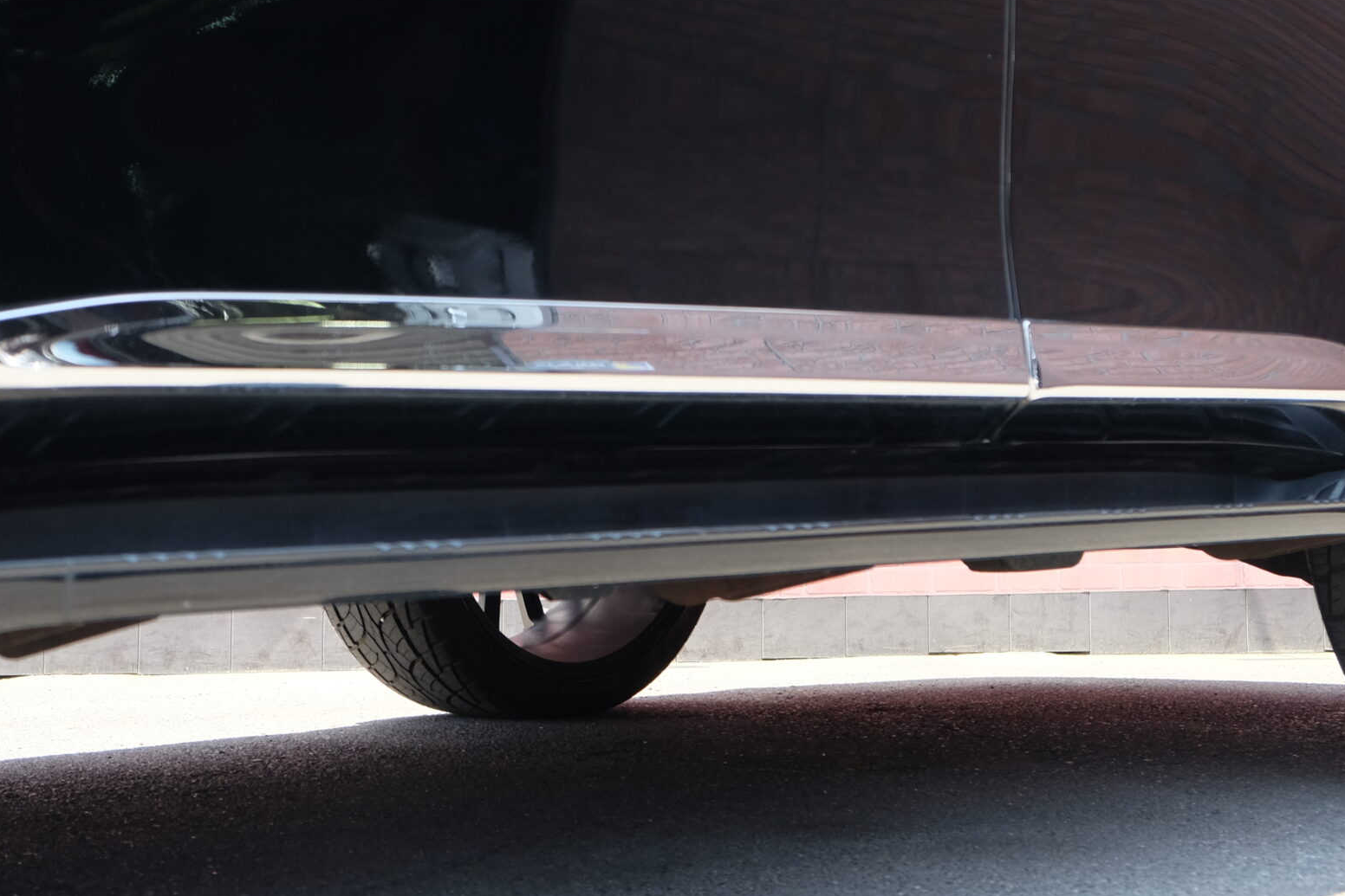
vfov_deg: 20.4
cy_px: 206
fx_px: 2466
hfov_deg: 30.4
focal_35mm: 66
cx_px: 550
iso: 400
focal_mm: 26.5
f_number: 4.5
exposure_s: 1/150
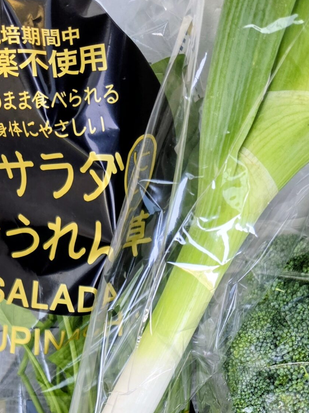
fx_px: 631
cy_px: 426
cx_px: 171
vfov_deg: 32.8
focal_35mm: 53
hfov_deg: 27.5
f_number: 1.8
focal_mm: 5.4
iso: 125
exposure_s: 1/100
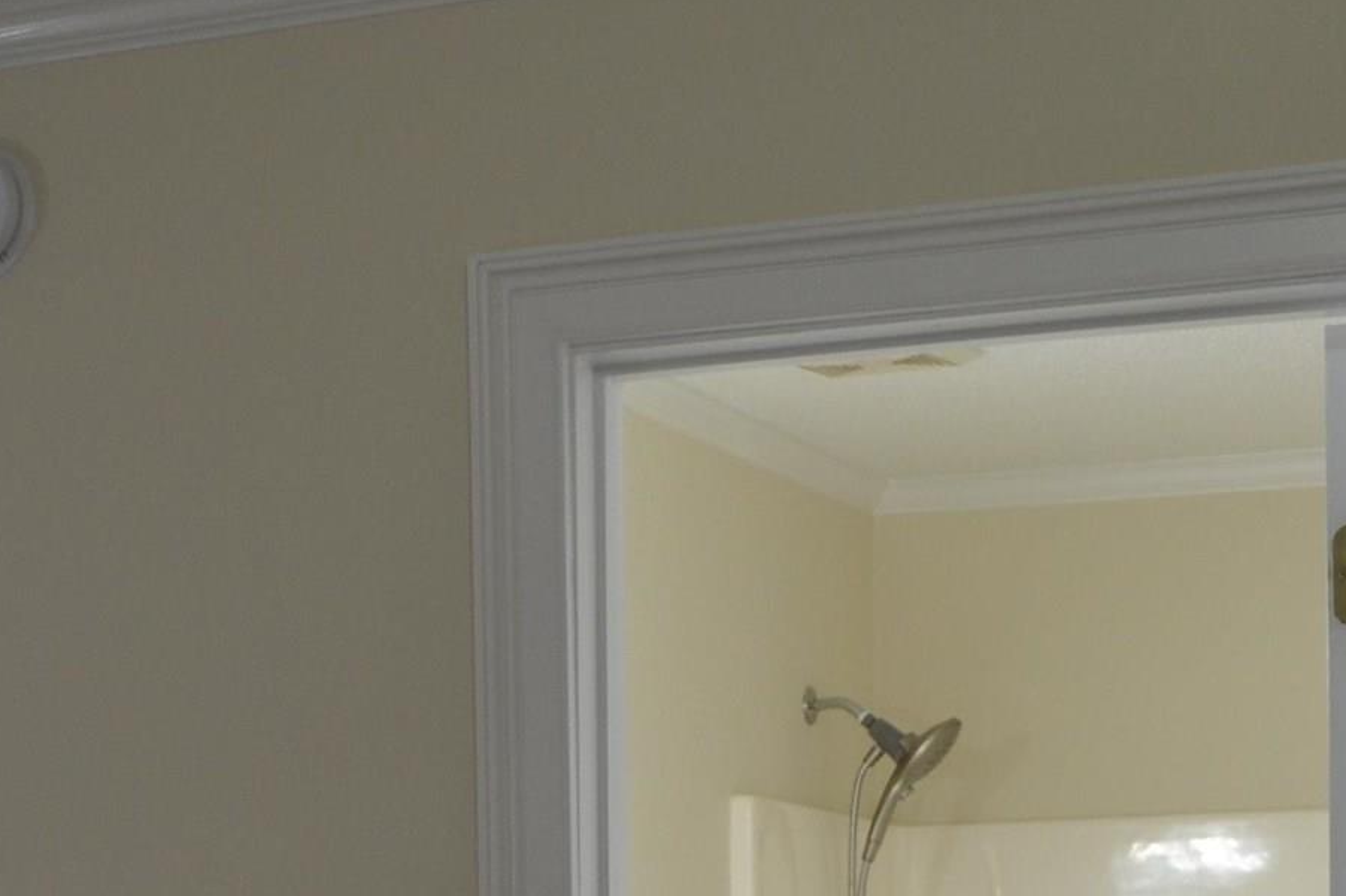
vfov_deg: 14.2
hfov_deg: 22.1
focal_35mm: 92
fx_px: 3439
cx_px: 467
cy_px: 1208
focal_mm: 18
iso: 400
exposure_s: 1/50
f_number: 3.5
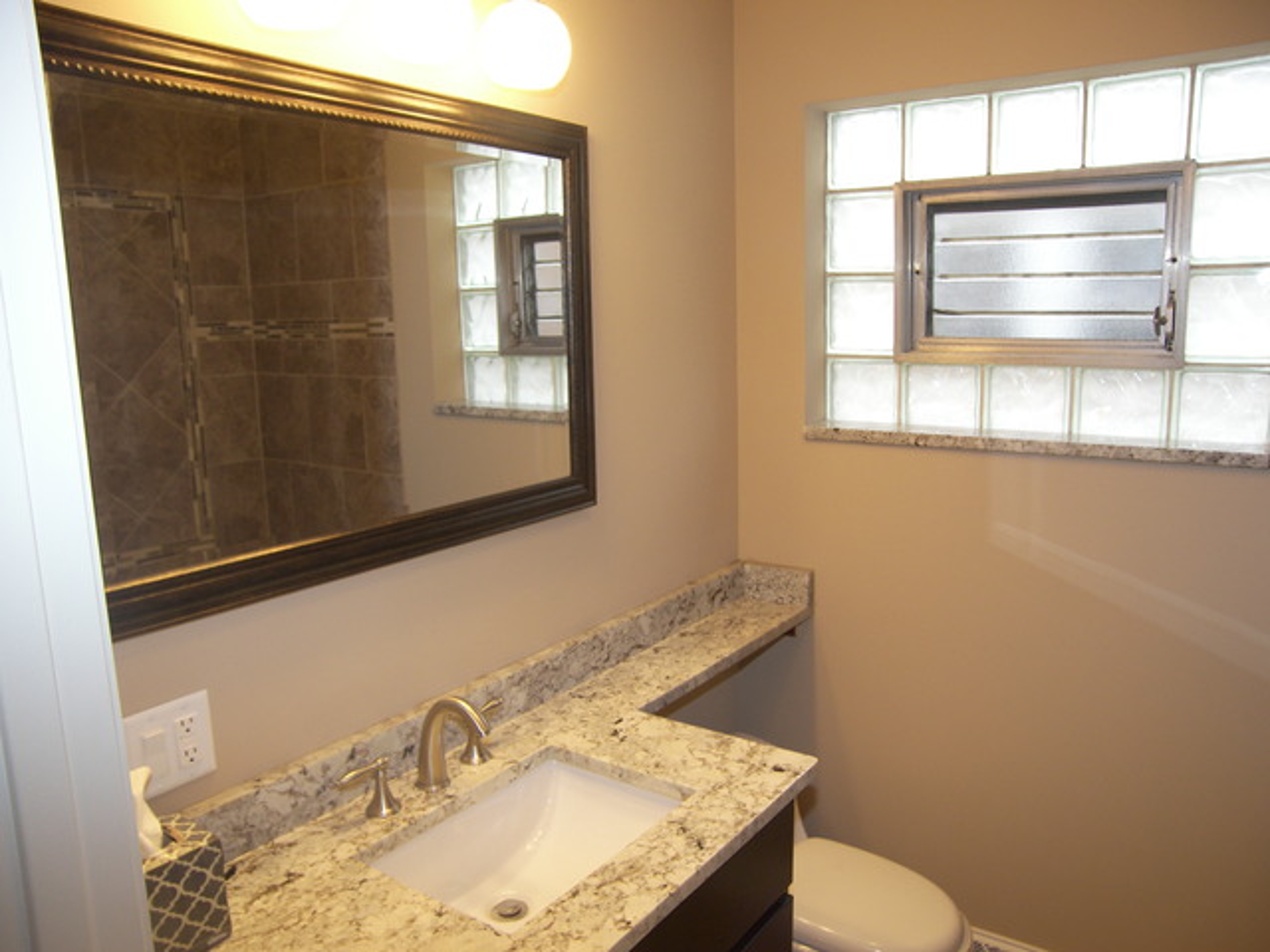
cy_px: 476
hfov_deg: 69.4
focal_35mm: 25
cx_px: 635
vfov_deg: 54.9
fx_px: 917
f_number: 2.8
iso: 80
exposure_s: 1/30
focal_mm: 5.3
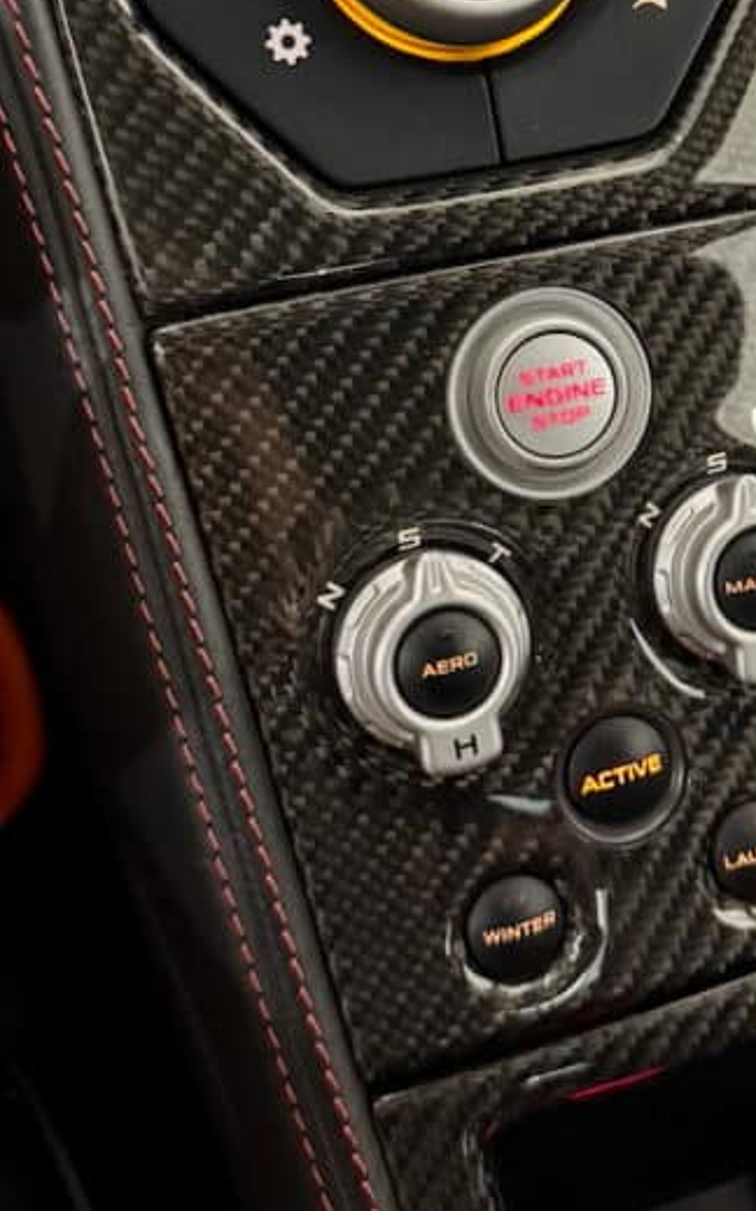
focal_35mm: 52
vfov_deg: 37.9
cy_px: 307
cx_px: 590
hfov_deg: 24.5
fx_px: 1716
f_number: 1.8
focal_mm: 6.8
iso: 1000
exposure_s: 1/40
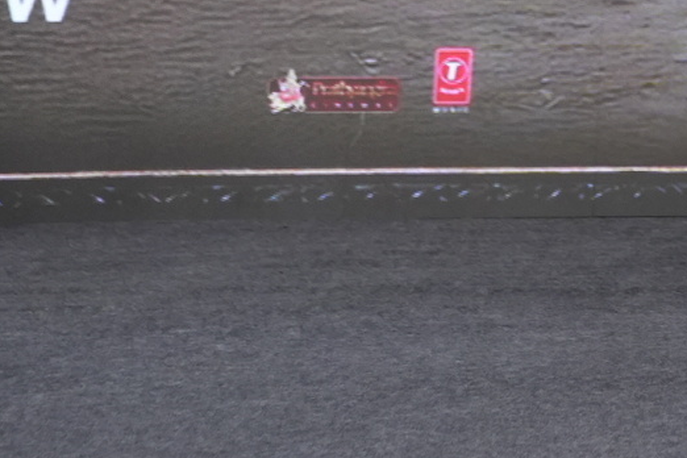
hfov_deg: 9.5
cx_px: 1535
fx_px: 3740
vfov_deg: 6.7
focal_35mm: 196
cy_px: -542
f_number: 3.5
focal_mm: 40
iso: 1600
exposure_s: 1/160
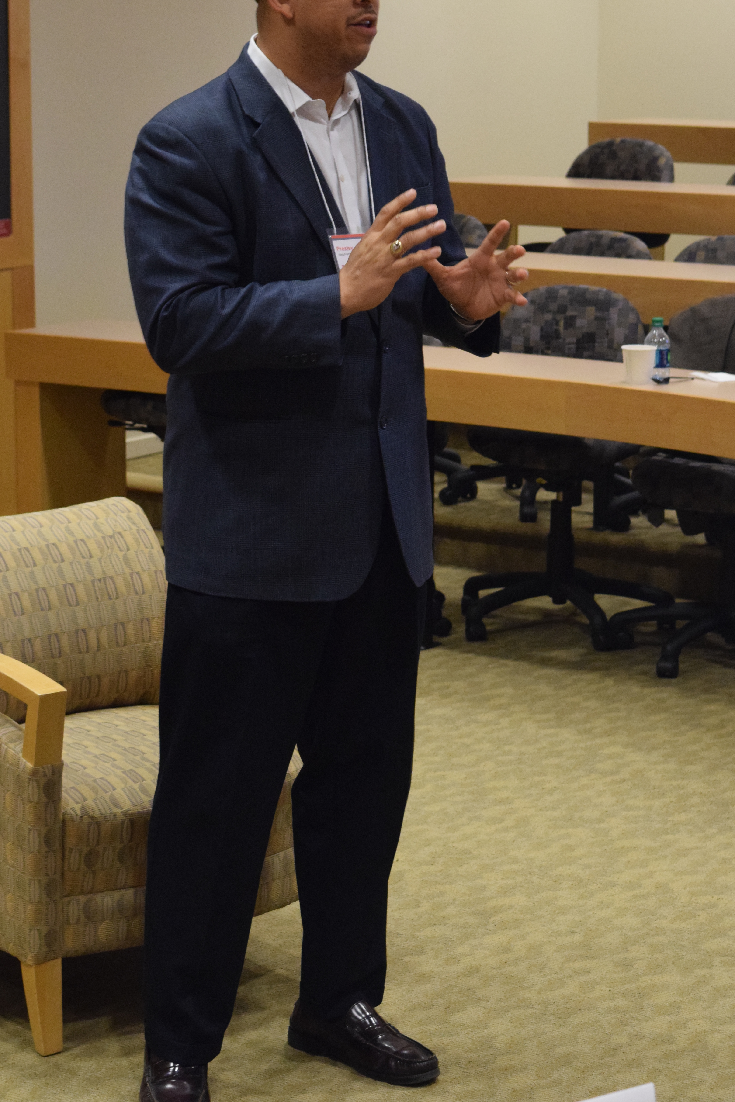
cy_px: 421
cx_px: 355
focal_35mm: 99
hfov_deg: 13.8
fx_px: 3031
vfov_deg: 20.6
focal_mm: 52
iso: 2800
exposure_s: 1/60
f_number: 5.6
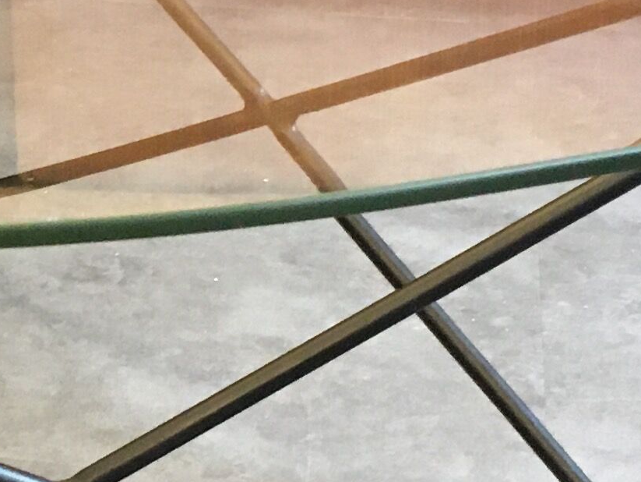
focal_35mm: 142
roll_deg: +0.3
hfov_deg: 13.5
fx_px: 2631
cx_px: -135
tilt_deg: -25.6
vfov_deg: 10.4
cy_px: 315
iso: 200
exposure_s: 1/33
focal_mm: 4.15
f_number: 2.2
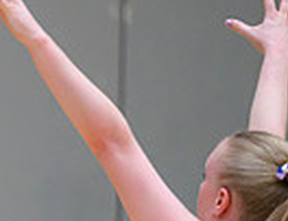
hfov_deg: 2.0
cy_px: 352
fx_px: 8054
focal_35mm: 961
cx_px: -400
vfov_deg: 1.6
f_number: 3.2
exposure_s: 1/1250
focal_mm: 200
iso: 3200
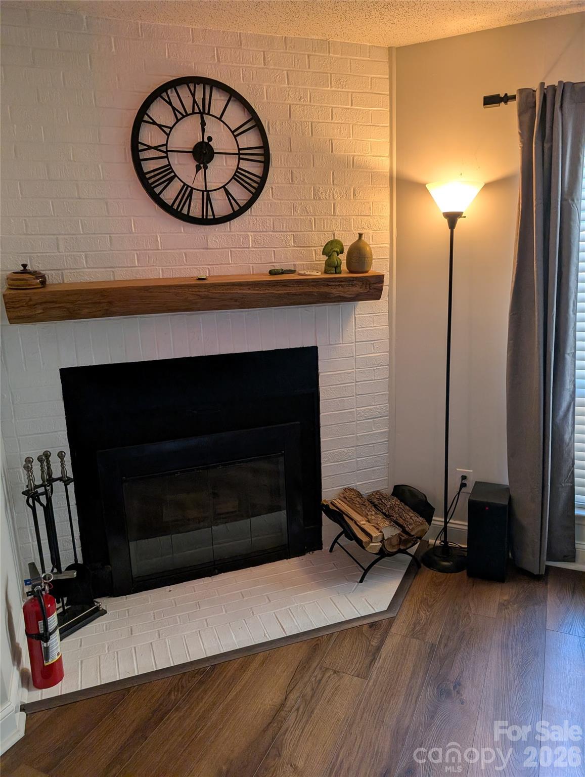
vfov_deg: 71.5
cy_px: 388
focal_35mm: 24
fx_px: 539
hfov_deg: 56.9
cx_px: 292
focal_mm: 6.9
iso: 341
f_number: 1.68
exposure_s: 1/199
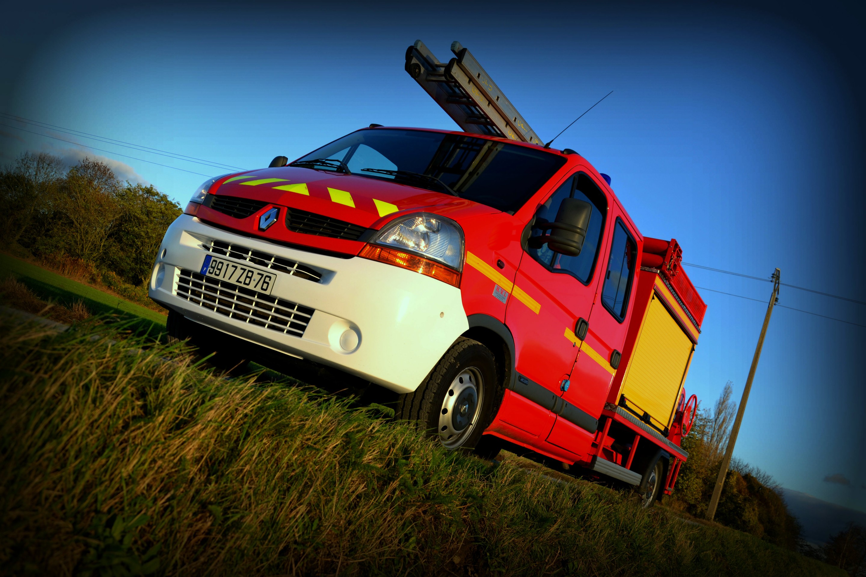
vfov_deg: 41.7
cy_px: 288
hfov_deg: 59.5
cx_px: 433
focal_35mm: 32
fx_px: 758
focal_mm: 21
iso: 100
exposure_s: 1/160
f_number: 6.3
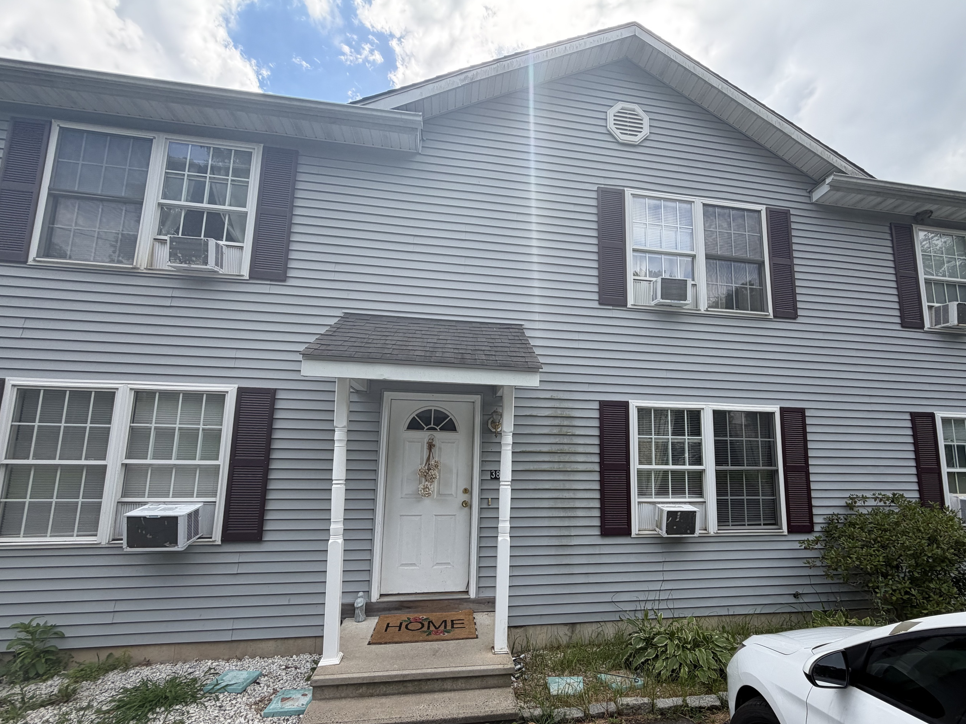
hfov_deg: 94.2
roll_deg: +1.6
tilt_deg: +8.9
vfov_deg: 77.8
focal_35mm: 16
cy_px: 404
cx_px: 532
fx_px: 446
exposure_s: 1/531
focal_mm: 2.22
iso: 40
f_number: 2.2
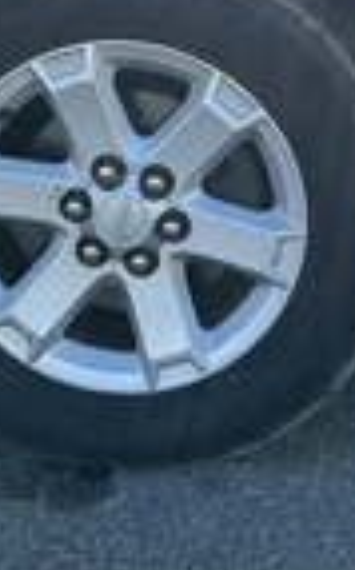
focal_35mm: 83
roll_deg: +0.5
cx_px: 319
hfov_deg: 15.5
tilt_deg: -10.0
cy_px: 32
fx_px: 1289
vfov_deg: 24.1
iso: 25
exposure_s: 1/709
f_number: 1.8
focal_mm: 3
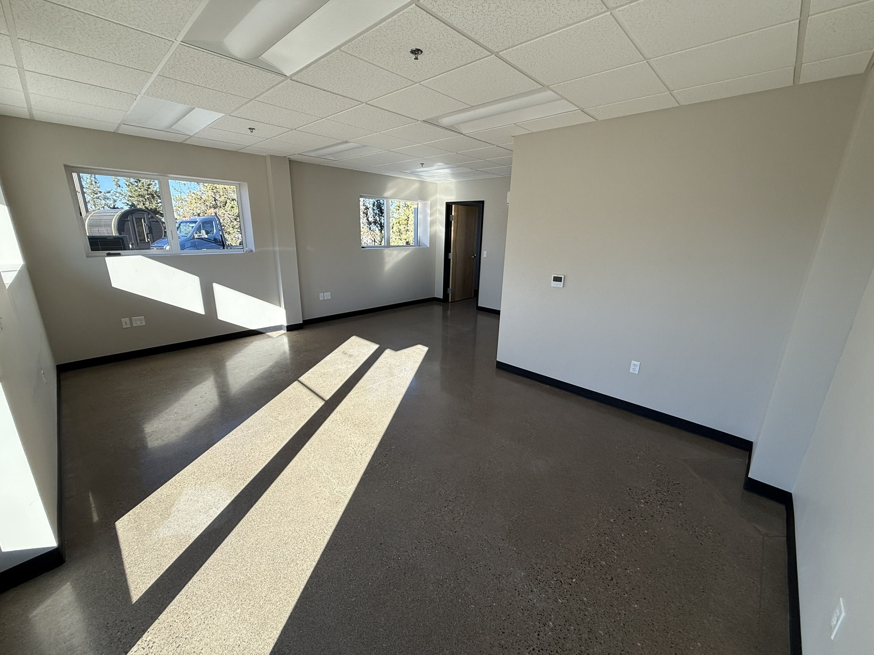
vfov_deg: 85.7
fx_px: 353
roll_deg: -1.2
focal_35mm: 14
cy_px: 328
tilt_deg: -14.9
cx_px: 437
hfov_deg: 102.1
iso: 64
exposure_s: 1/326
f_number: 2.2
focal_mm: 2.22
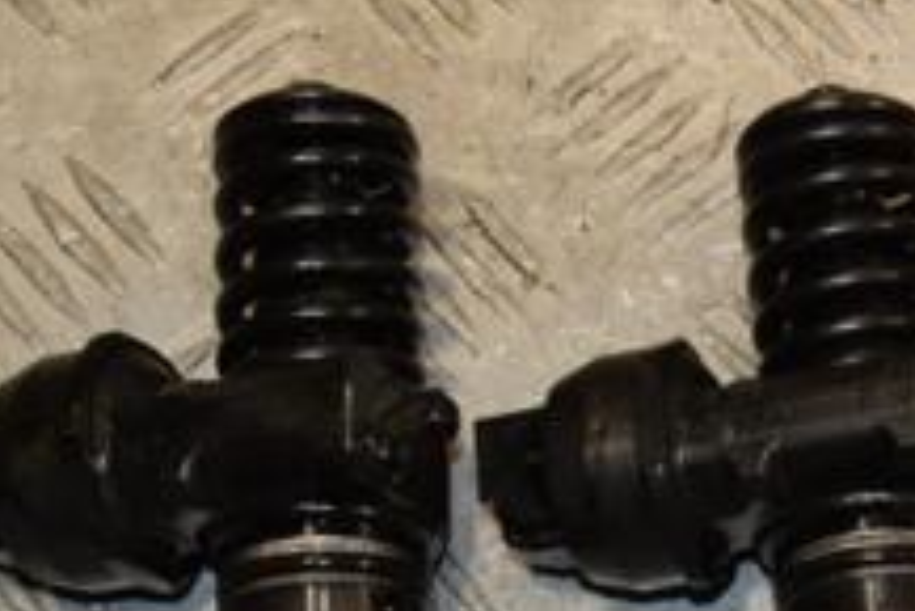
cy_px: 632
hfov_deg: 14.2
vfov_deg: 9.7
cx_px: 1050
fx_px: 3586
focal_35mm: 141
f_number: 8
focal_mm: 34
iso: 800
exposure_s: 1/200
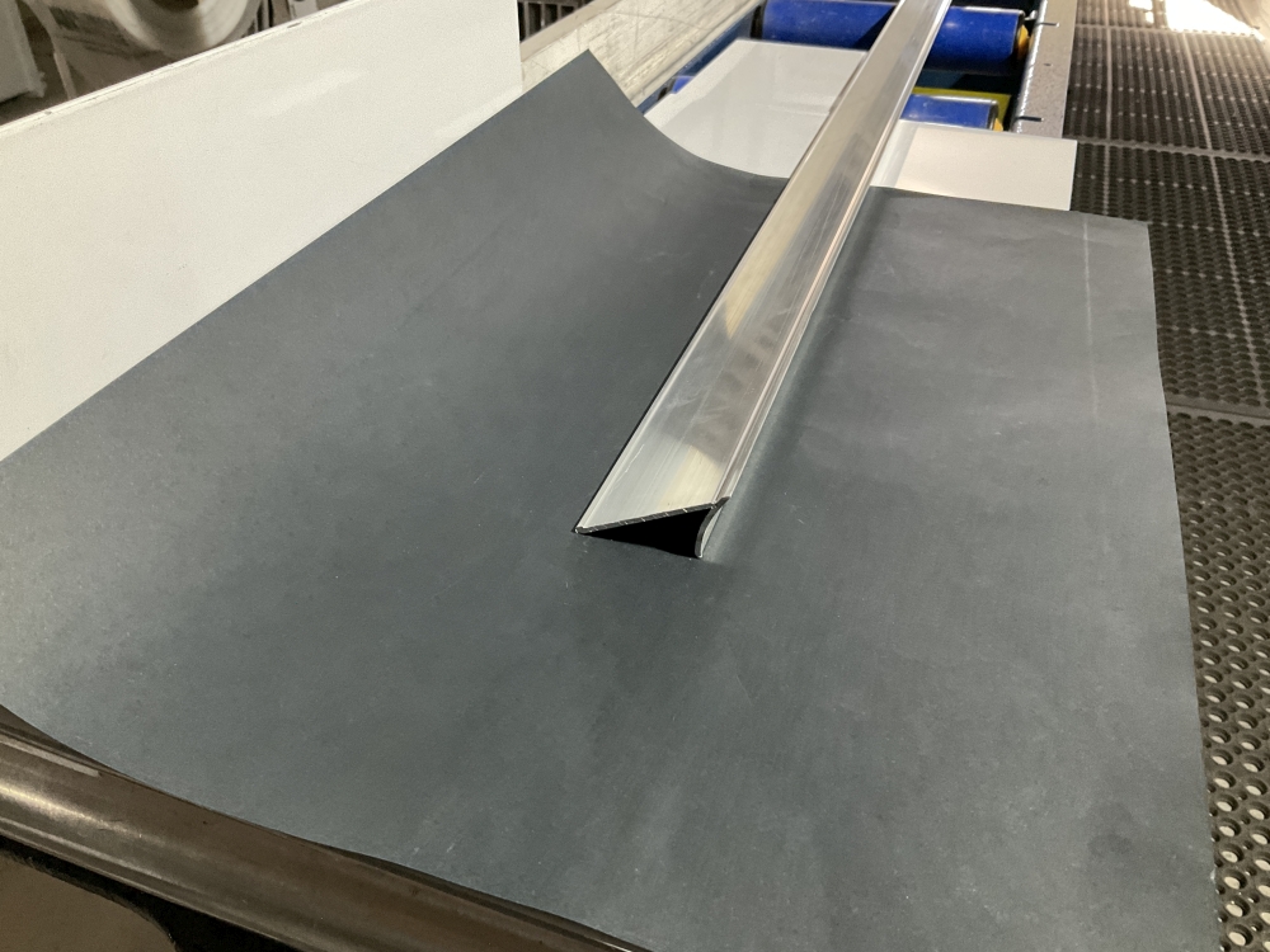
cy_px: 476
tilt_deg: -36.9
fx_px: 1064
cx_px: 635
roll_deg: +1.0
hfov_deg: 61.7
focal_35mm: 29
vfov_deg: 48.2
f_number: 1.8
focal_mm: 3
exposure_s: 1/50
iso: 160
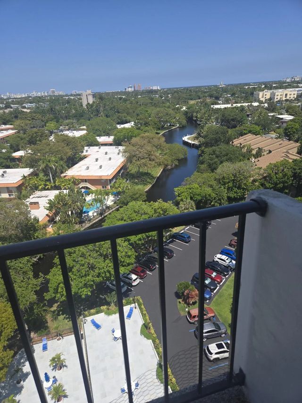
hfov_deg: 58.9
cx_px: 151
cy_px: 202
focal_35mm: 23
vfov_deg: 73.9
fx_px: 267
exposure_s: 1/2043
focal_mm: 5.4
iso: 25
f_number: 1.8
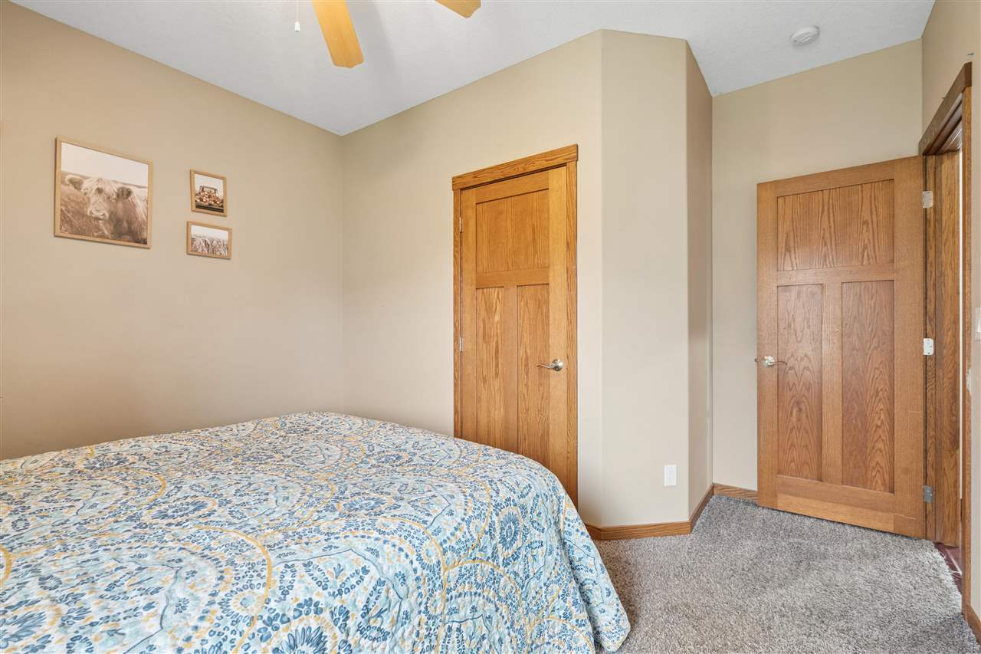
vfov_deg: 73.7
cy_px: 327
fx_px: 436
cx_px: 490
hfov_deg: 96.7
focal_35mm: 16
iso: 400
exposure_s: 1/4
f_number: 10
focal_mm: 16
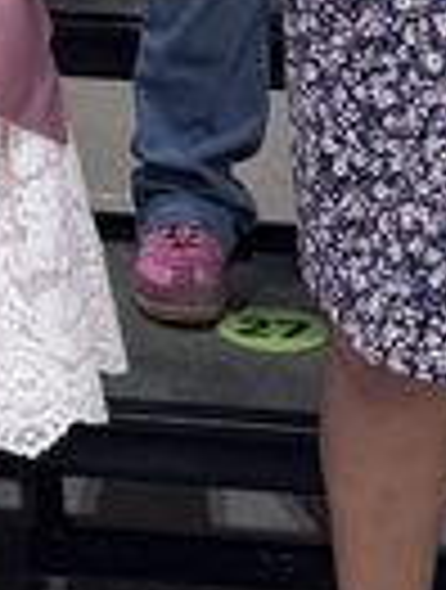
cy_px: -680
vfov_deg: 9.7
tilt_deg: -4.3
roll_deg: -1.3
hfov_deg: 7.9
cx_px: 5
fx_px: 3197
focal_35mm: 187
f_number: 1.78
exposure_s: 1/114
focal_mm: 6.76
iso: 200
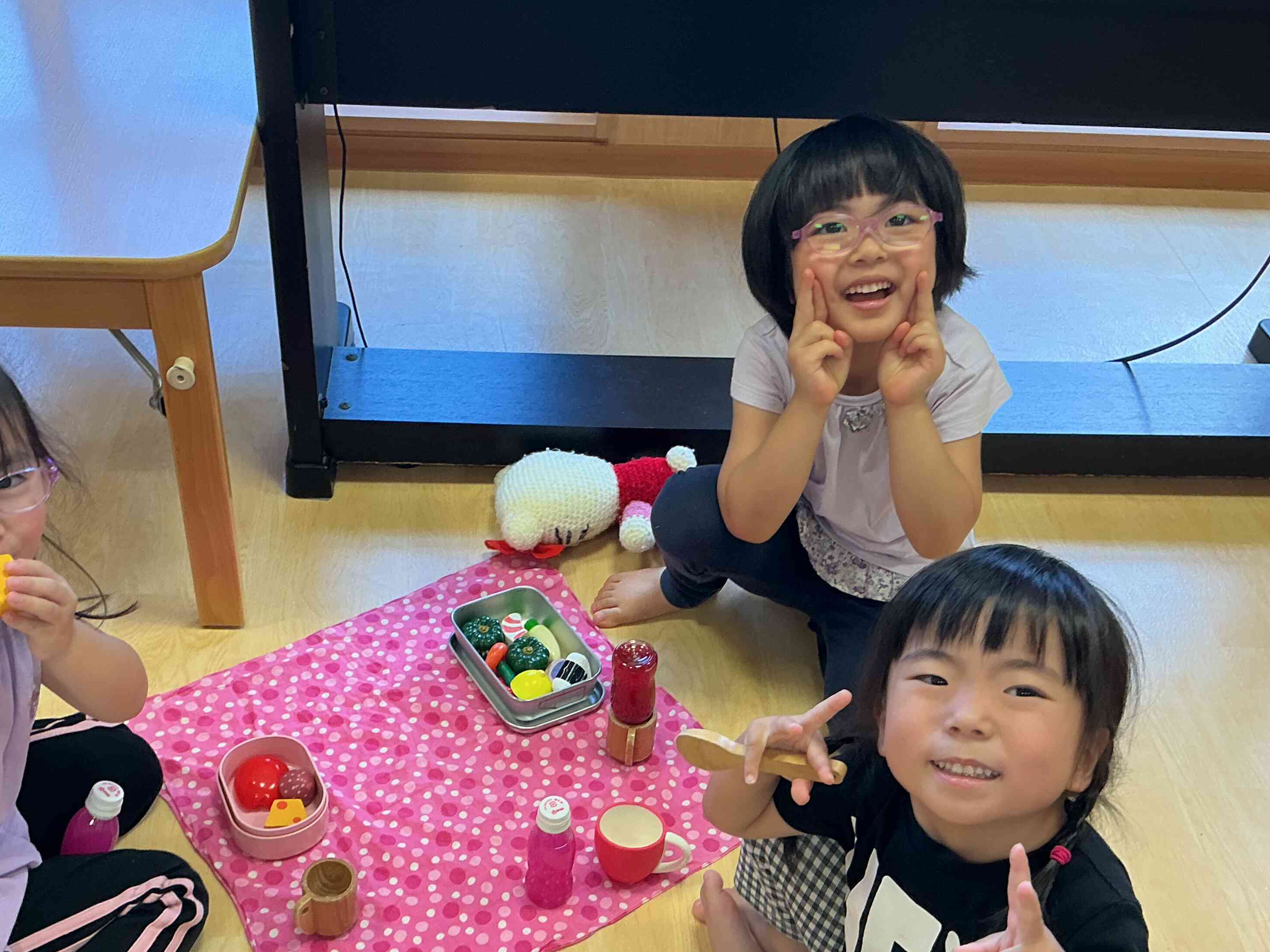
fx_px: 1467
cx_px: 531
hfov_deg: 46.6
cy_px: 618
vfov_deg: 35.7
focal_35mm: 40
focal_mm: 3
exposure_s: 1/60
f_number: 1.8
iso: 50
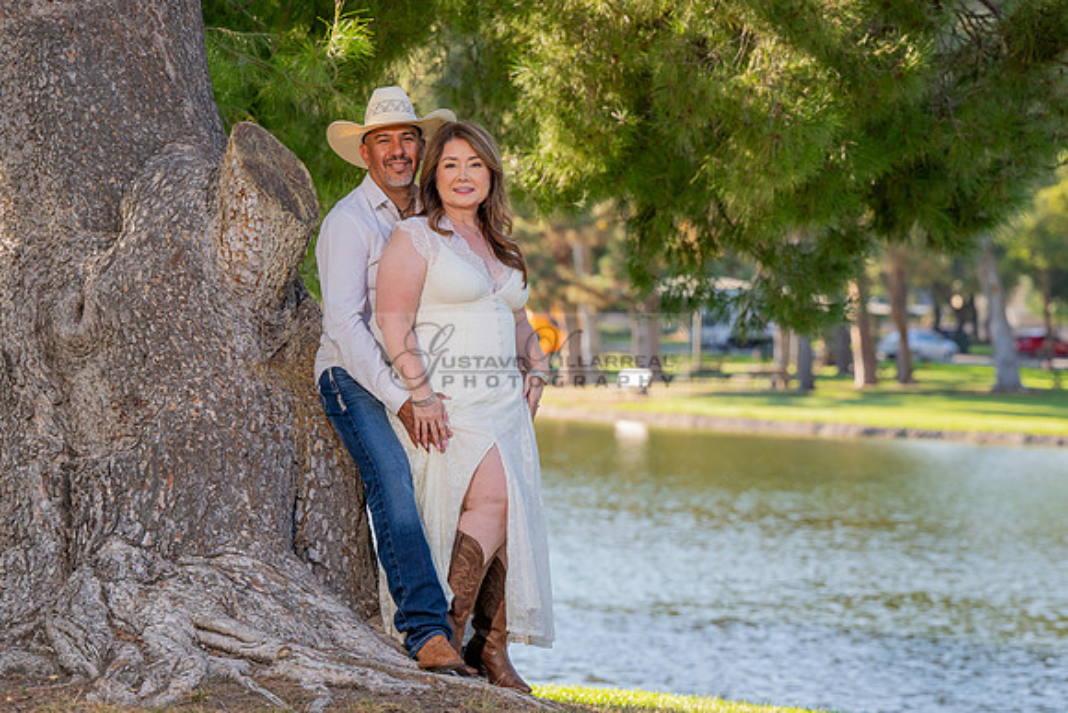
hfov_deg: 13.1
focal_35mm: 157
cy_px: 396
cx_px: 513
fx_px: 4644
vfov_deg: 8.8
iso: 200
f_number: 5
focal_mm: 135
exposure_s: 1/200
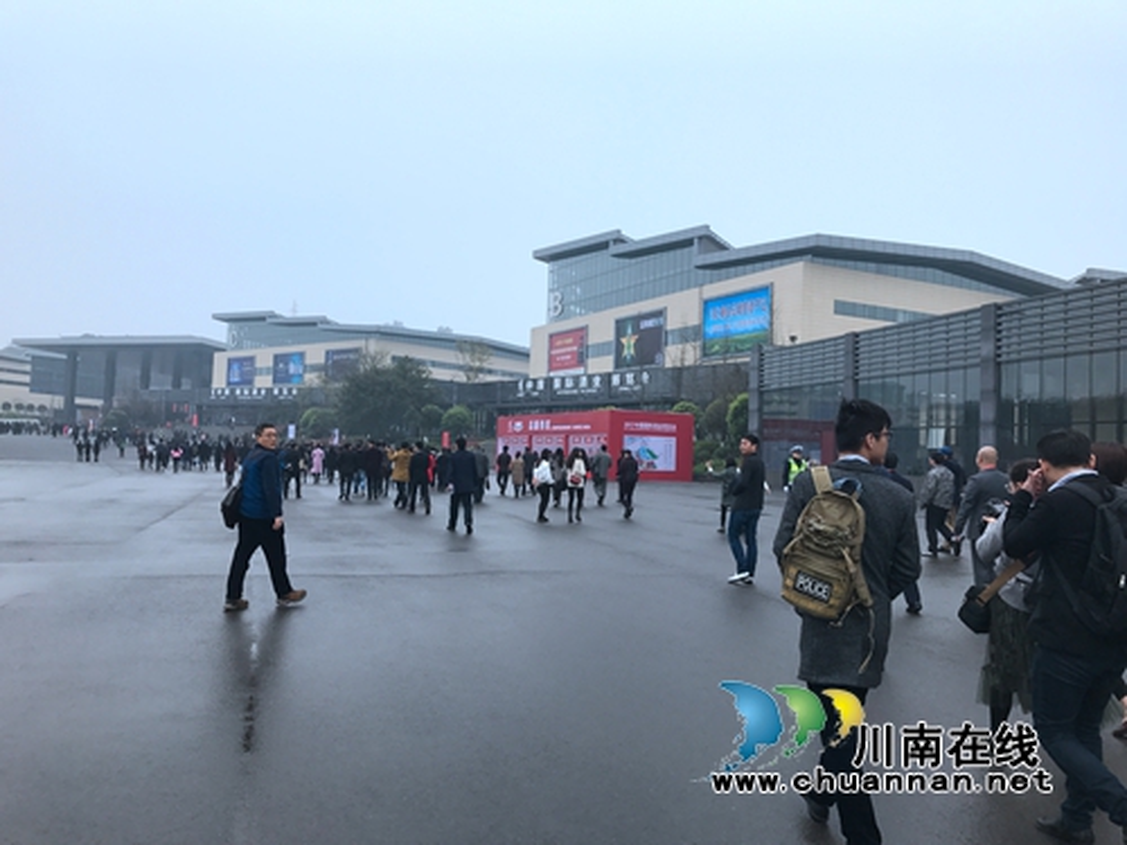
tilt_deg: +2.8
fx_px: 912
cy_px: 422
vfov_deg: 49.7
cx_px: 564
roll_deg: -2.4
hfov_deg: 63.4
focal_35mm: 28
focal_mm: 3.99
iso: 20
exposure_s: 1/348
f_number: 1.8
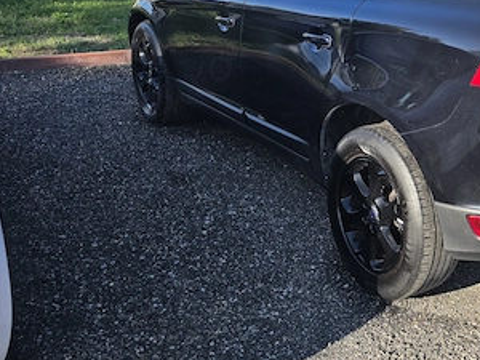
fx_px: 638
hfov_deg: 37.4
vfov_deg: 31.4
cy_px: 147
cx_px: 467
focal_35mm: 46
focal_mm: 6.5
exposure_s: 1/7939
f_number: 1.4
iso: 64
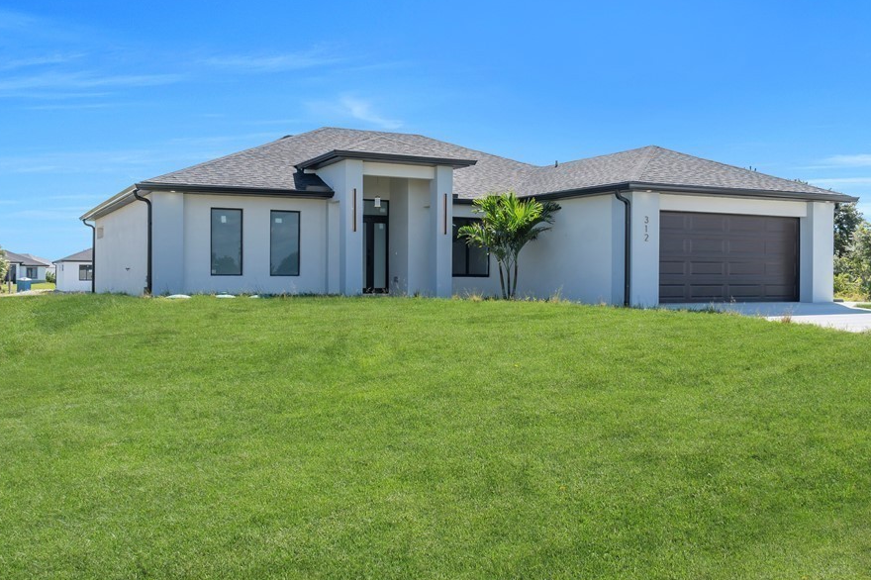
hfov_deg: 51.8
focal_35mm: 37
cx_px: 475
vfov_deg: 35.9
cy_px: 281
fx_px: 895
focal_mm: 20
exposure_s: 1/320
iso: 100
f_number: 8
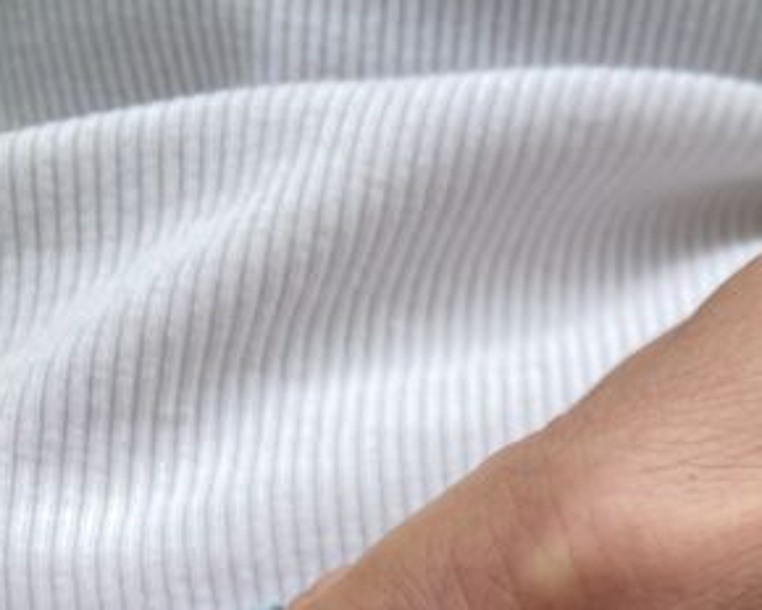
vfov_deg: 16.6
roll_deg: +4.1
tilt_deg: -0.4
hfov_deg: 23.5
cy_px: 1121
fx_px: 1714
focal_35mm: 76
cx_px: 841
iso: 32
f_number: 1.8
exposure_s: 1/515
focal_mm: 4.25
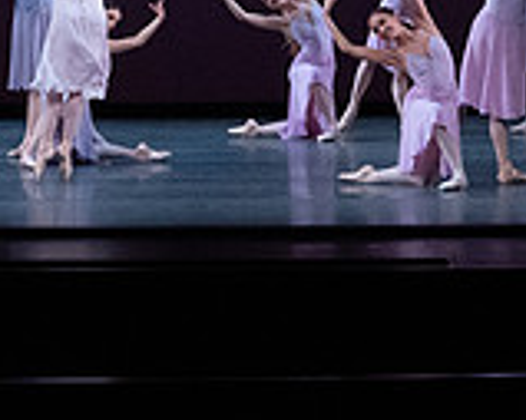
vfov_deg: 6.4
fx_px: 3734
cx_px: 30
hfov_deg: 8.0
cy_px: -210
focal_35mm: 240
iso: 12800
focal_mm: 70
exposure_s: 1/400
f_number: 10
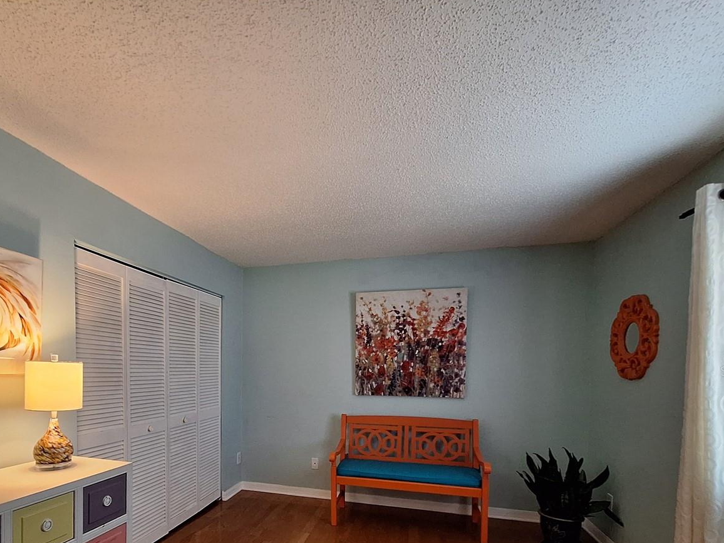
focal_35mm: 18
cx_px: 279
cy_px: 371
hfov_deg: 86.3
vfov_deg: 69.1
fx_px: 376
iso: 125
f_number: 2.2
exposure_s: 1/40
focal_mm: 1.74
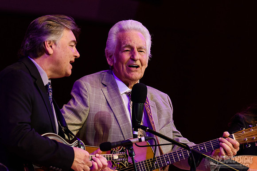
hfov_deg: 5.7
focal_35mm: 363
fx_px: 2594
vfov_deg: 3.8
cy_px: 80
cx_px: 121
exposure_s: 1/500
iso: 2500
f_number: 5.6
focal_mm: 340
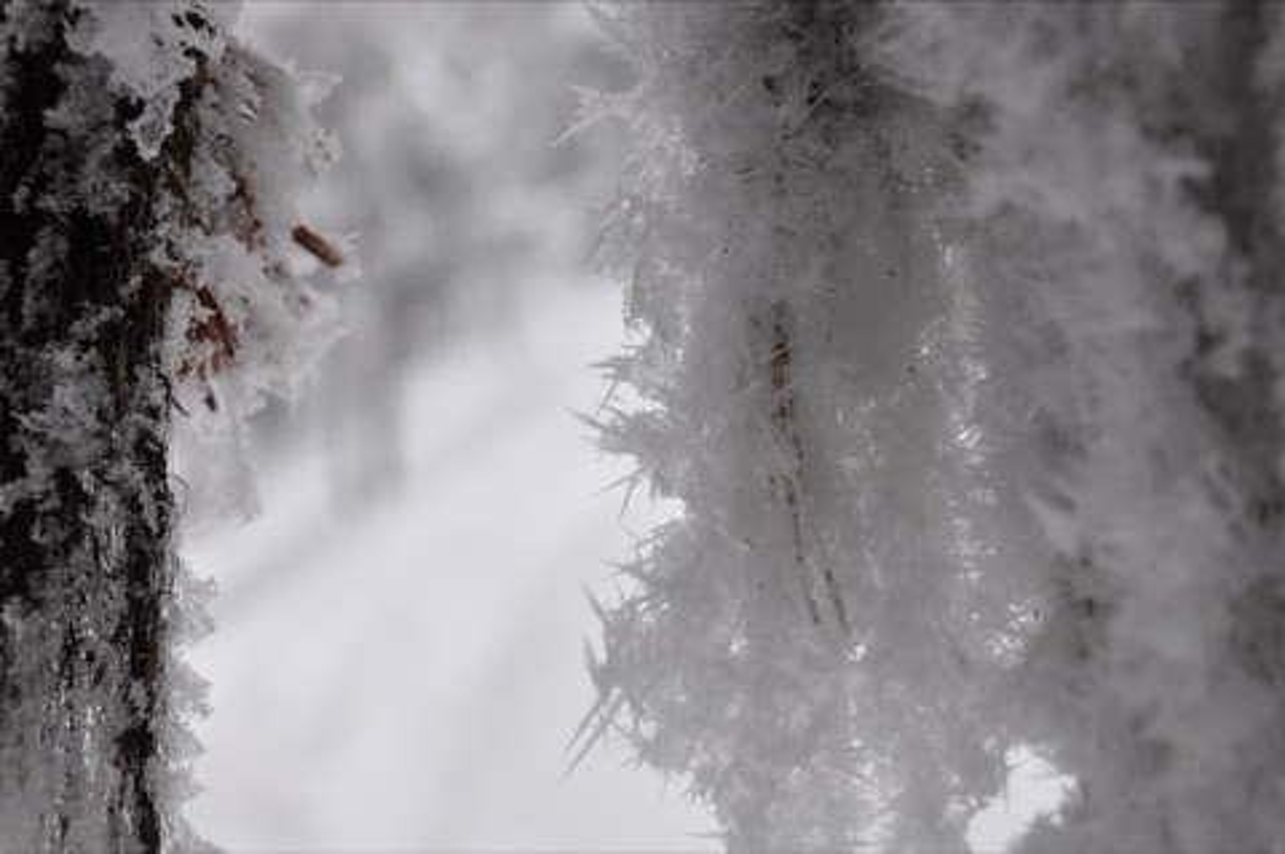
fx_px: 2781
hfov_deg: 26.0
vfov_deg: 17.5
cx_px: 642
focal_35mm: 78
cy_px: 427
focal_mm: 52
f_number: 7.1
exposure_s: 1/200
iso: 200
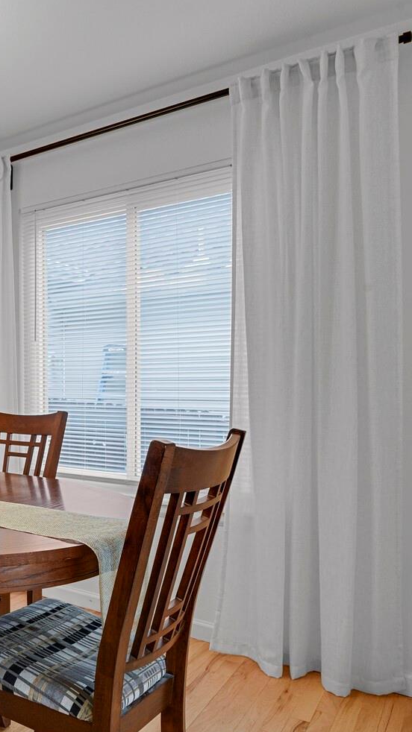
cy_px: 384
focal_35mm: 29
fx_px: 564
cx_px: -102
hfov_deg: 32.1
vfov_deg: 66.0
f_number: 8
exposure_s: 1
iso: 250
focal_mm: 17
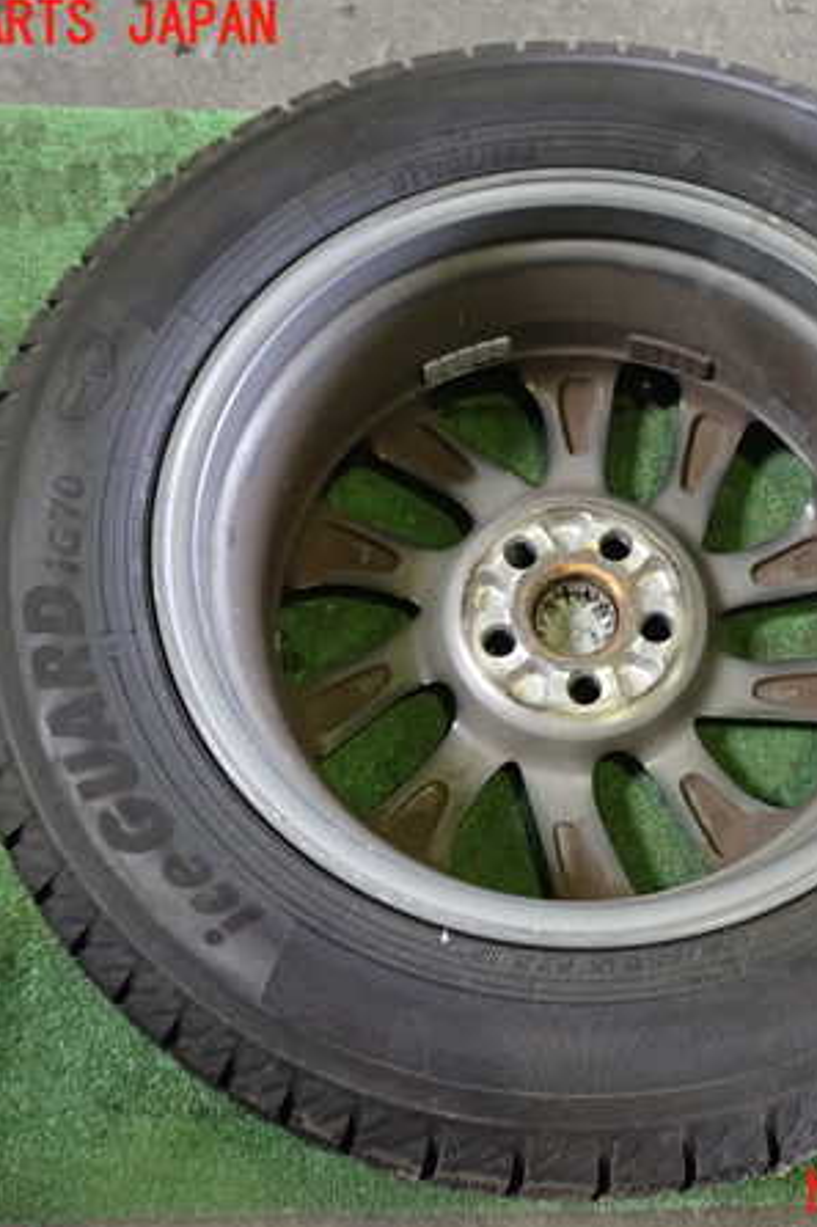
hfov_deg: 31.4
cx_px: 602
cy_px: 611
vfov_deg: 46.4
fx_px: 1431
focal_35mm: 42
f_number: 2.3
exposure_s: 1/30
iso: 500
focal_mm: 5.4
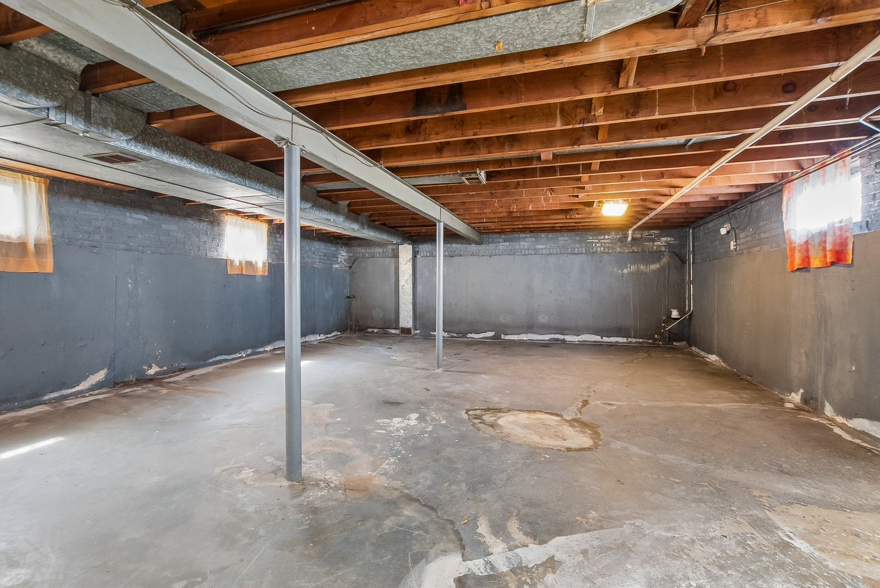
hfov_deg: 100.4
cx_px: 440
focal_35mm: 15
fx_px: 367
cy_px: 294
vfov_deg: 77.4
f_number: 5.6
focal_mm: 10
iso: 640
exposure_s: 1/4
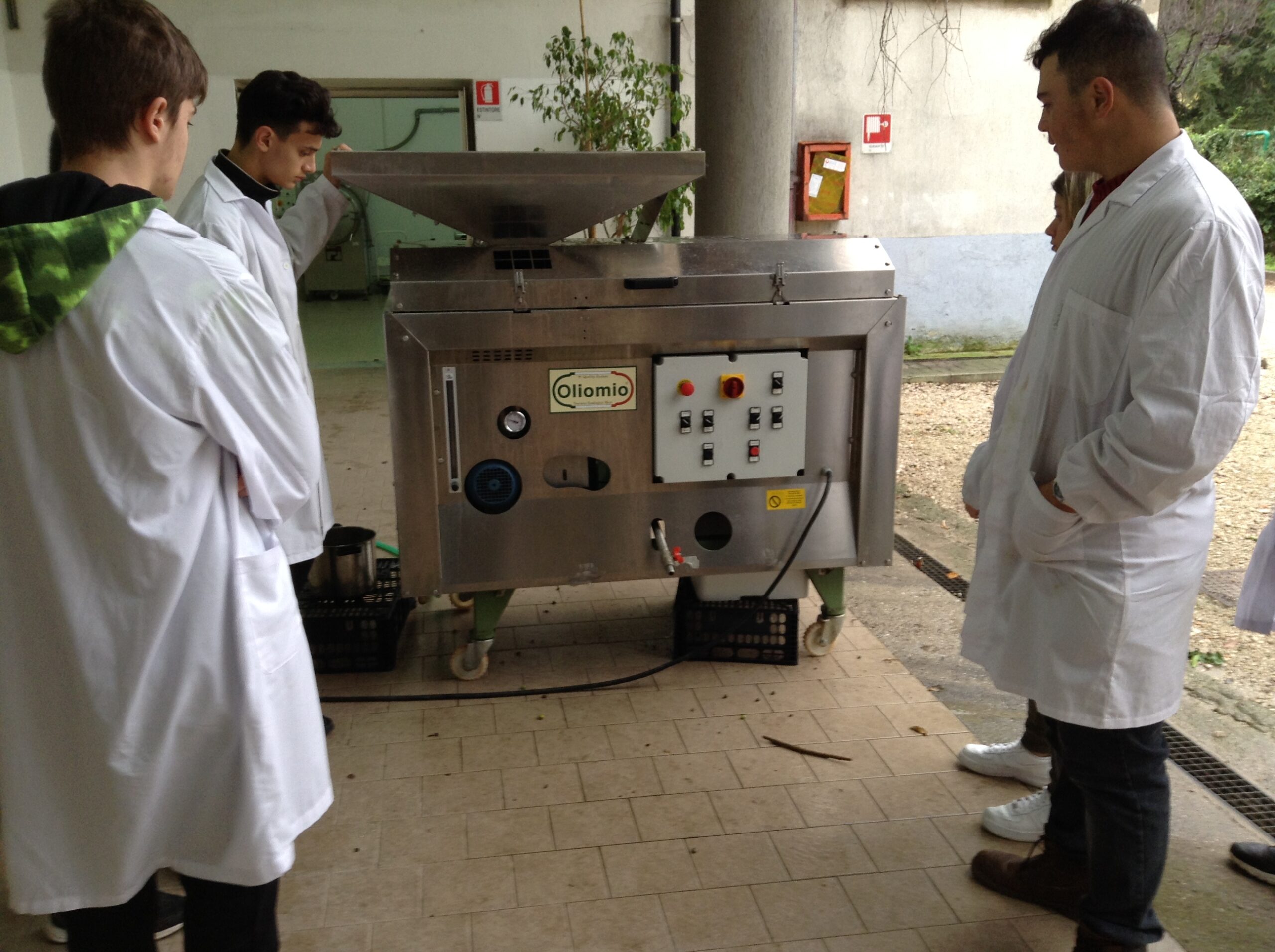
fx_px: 1214
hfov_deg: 55.4
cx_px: 638
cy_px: 476
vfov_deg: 42.8
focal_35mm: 33
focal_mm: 3.3
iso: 32
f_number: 2.4
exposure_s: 1/24
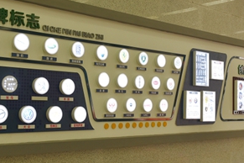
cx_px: 88
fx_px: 373
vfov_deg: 24.6
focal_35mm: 55
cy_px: 91
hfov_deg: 36.0
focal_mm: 32
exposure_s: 1/125
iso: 400
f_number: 5.6
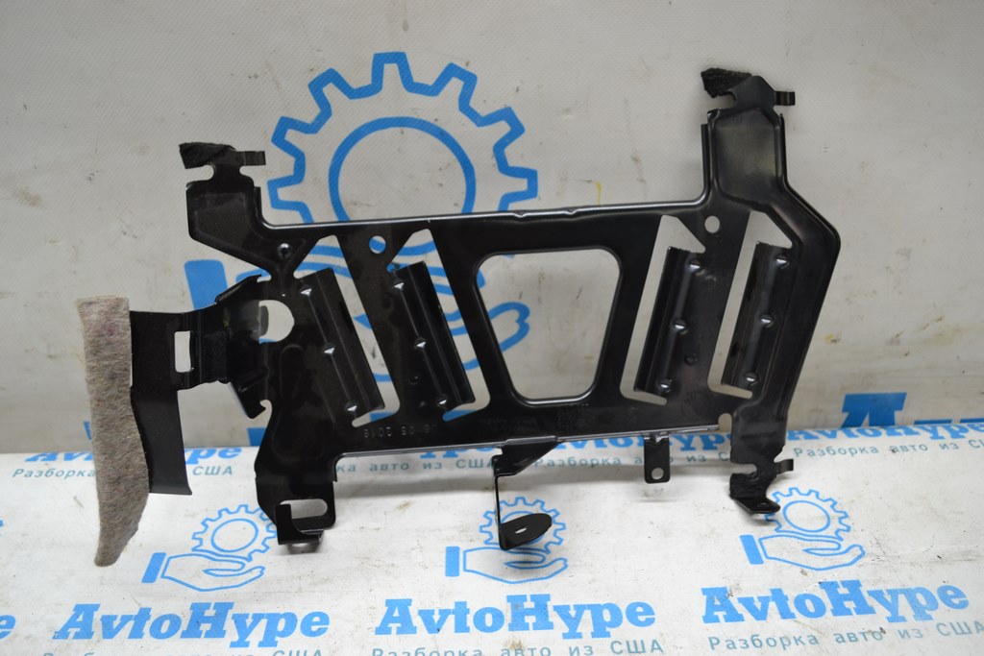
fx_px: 820
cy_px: 328
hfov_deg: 61.9
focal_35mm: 30
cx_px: 492
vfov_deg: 43.6
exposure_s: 1/80
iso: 400
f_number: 4.5
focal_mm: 20
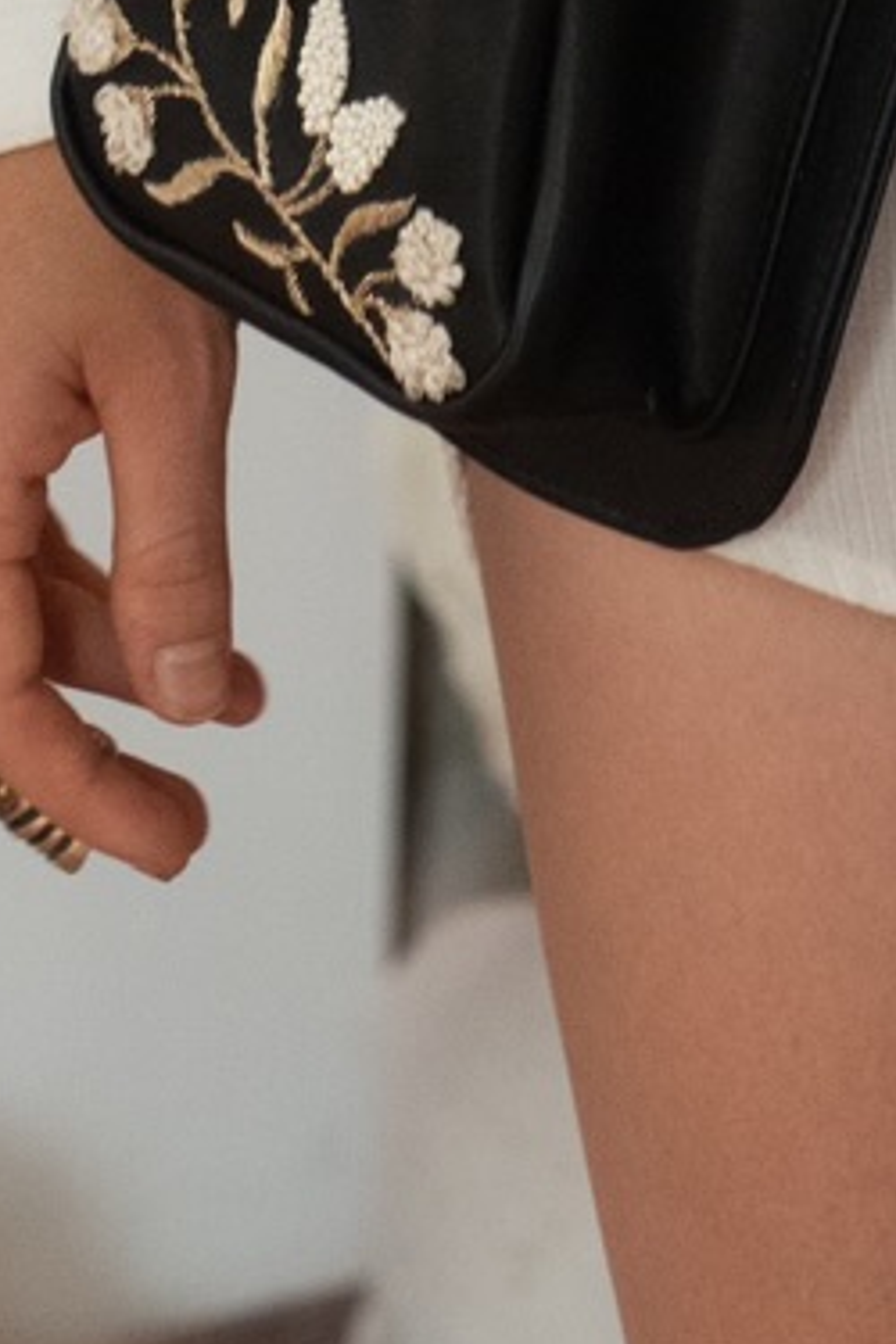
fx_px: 11460
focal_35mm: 307
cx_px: 1735
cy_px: -2254
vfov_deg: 6.3
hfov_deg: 4.4
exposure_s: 1/125
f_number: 4
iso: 1600
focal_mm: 50
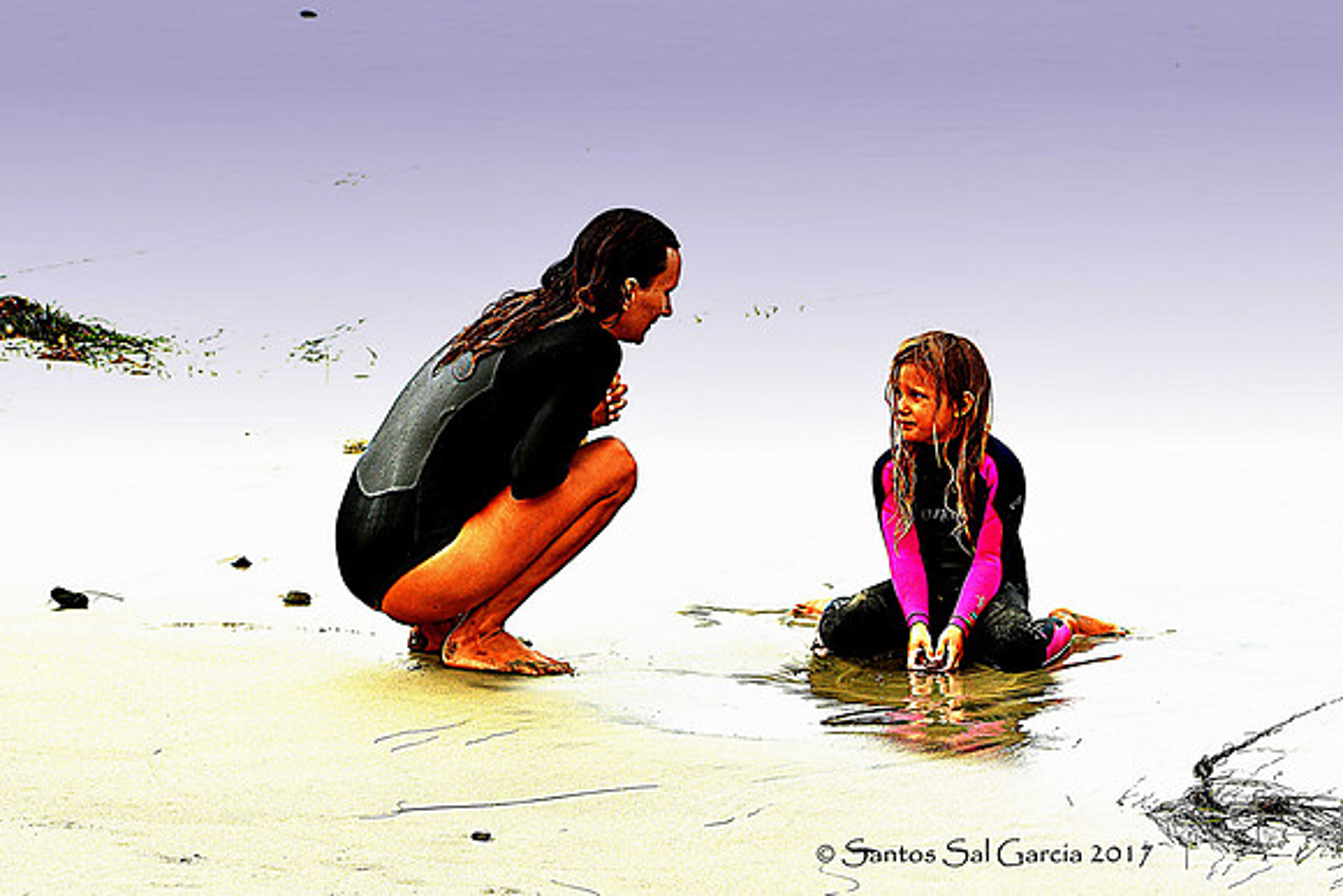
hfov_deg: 6.9
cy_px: 448
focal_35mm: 300
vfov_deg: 4.6
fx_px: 11194
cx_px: 672
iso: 200
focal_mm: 200
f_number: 7.1
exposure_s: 1/500
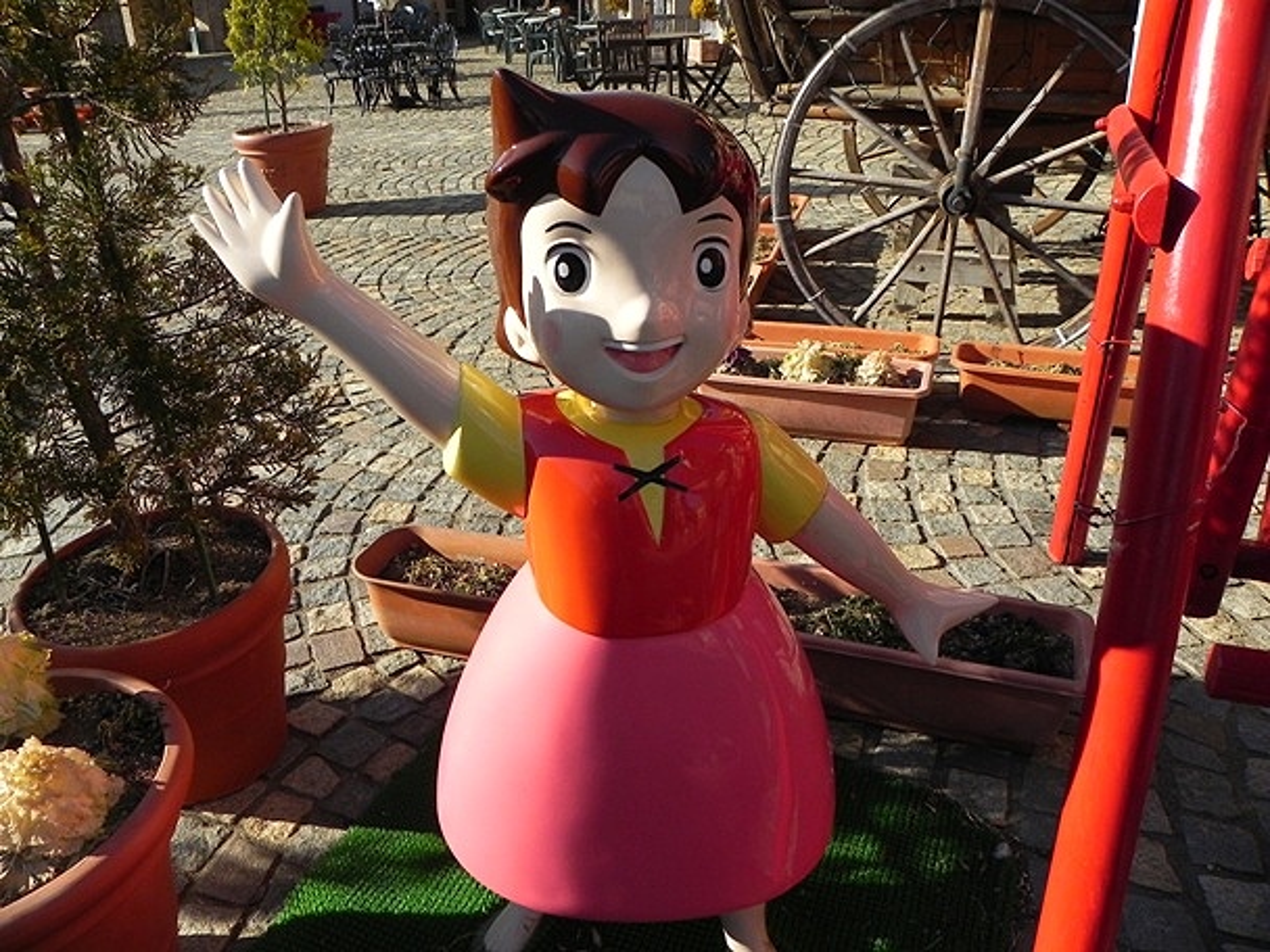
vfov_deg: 53.1
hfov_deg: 67.3
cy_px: 476
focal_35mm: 26
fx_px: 954
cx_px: 635
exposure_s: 1/1631
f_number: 4
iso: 200
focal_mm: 4.6
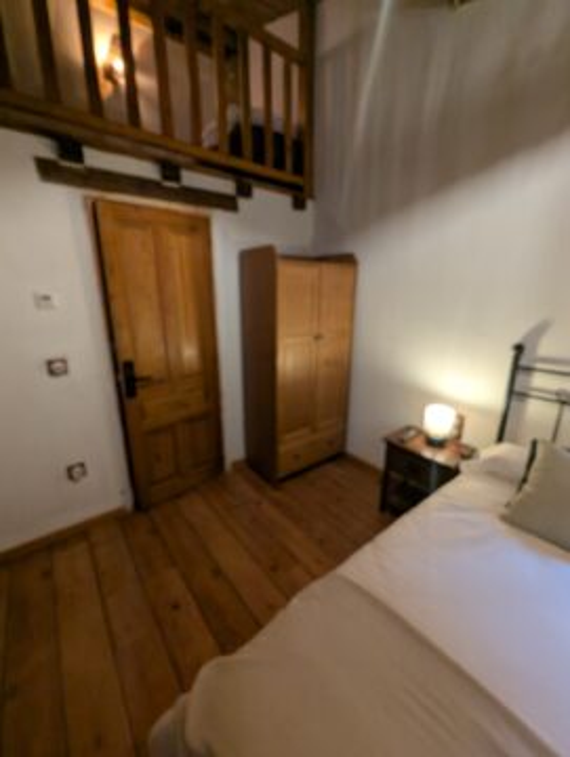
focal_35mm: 13
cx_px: 285
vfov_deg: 106.1
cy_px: 378
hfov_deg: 90.1
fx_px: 285
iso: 241
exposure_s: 1/33.3
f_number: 2.2
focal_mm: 1.95
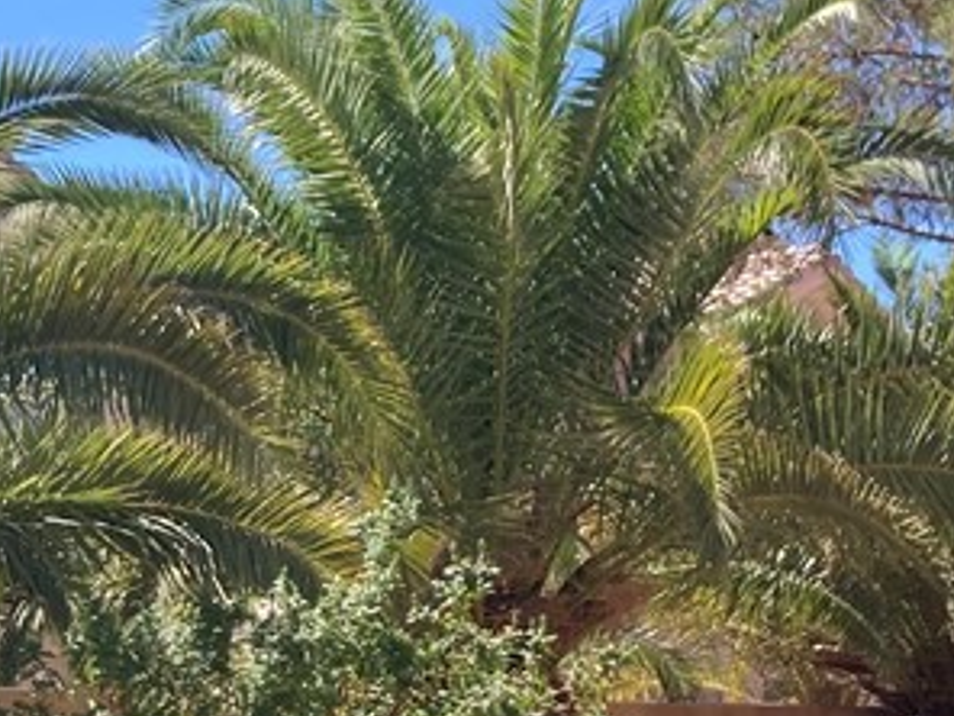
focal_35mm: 97
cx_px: -23
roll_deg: -1.1
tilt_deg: +4.2
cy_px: 655
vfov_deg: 15.1
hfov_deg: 19.6
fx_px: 2673
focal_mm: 3.99
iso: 20
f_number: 1.8
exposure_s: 1/1412
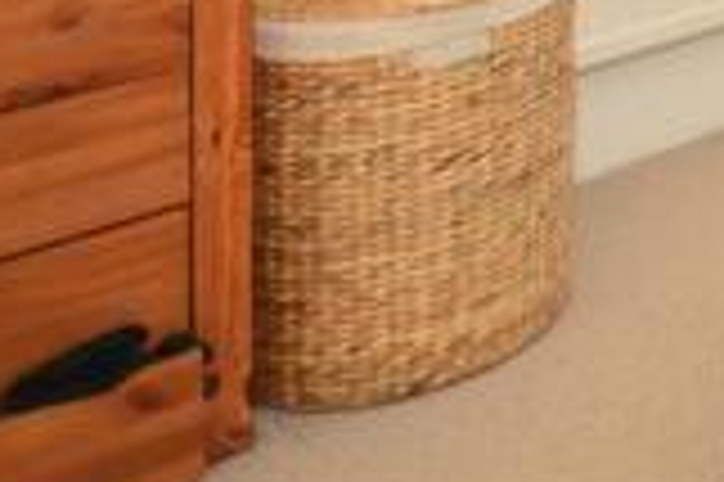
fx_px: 1226
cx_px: 1421
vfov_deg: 17.4
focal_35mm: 61
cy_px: -421
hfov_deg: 19.6
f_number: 5
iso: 200
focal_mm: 10
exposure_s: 1/100
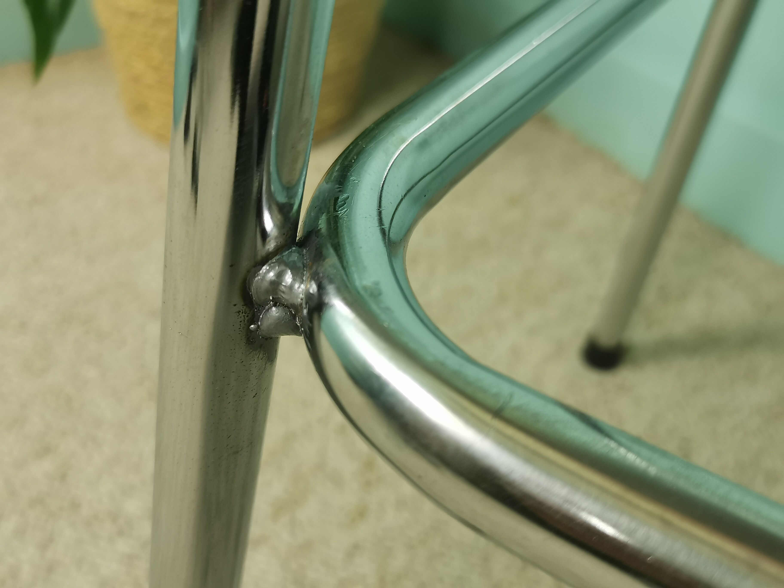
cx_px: 392
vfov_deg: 39.7
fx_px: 815
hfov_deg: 51.4
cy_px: 294
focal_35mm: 36
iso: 160
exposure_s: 1/100
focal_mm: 5.58
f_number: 1.8
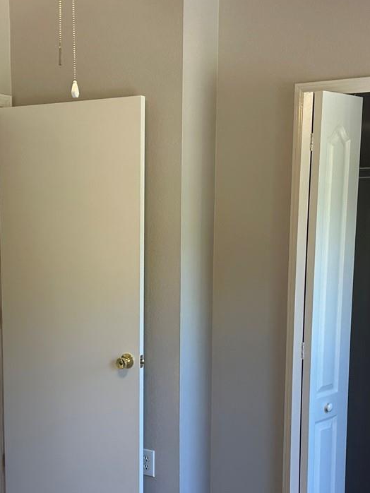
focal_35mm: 55
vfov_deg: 34.6
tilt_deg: -8.0
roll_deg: -0.3
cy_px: 329
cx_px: 100
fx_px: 783
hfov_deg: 26.3
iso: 100
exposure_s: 1/120
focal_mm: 6.86
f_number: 1.78
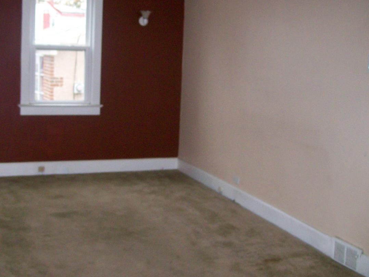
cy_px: 122
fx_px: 512
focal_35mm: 48
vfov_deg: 30.2
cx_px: 126
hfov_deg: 39.2
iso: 140
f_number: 2.7
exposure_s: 1/64
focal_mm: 6
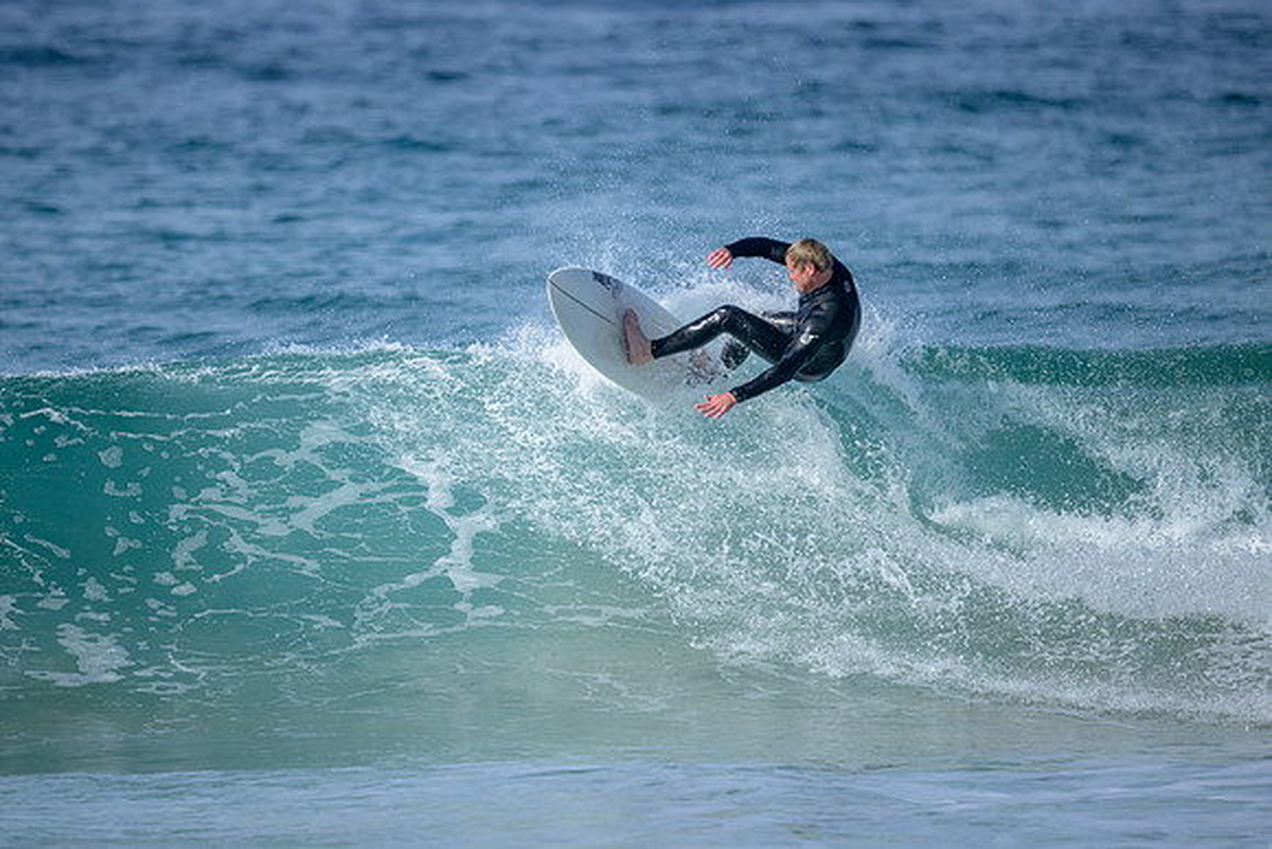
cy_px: 424
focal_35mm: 800
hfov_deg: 2.6
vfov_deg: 1.7
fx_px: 28272
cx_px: 636
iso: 500
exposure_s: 1/2500
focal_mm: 800
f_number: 6.3
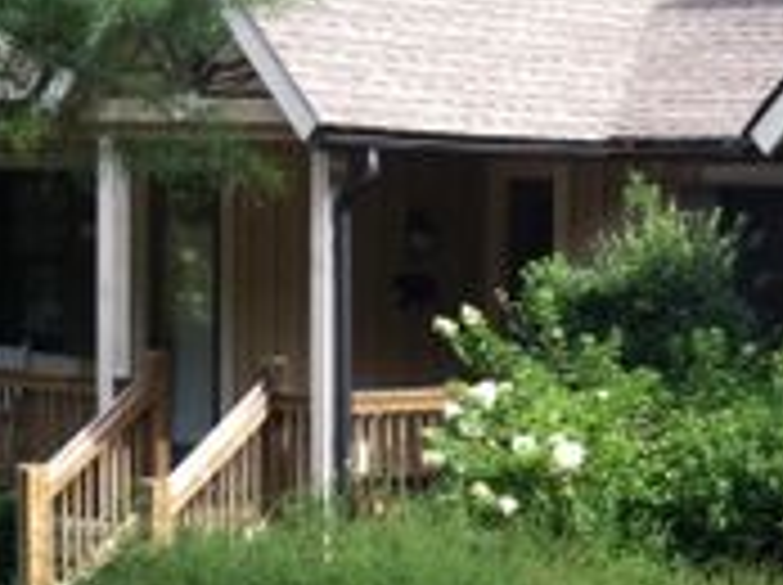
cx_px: 837
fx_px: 2733
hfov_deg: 15.9
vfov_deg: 12.2
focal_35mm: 121
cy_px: 423
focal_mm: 3.85
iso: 80
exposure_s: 1/227
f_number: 2.8
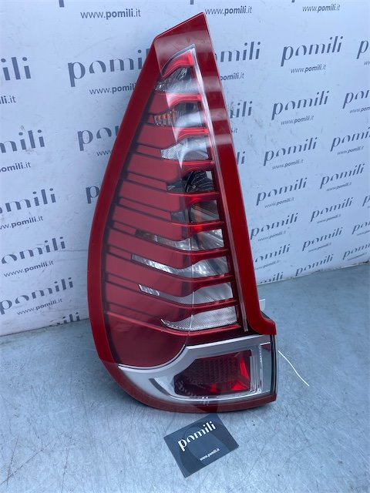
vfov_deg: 67.3
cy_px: 246
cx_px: 185
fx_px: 371
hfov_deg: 53.1
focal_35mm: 26
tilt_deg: -31.8
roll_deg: -13.3
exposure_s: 1/810
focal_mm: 4.25
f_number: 1.8
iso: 32
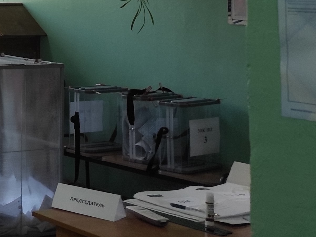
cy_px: -54
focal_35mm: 97
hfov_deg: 17.0
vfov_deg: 14.7
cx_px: -234
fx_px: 885
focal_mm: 5.43
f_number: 1.89
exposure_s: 1/100
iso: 192
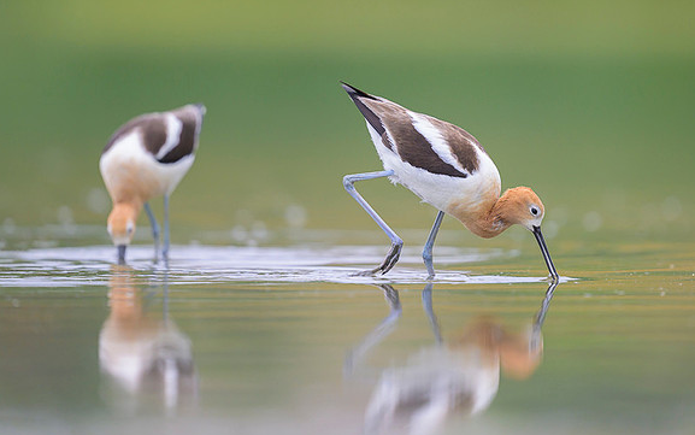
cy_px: 163
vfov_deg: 2.5
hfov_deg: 4.0
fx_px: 10023
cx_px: 399
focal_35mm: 529
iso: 640
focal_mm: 400
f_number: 2.8
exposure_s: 1/2500
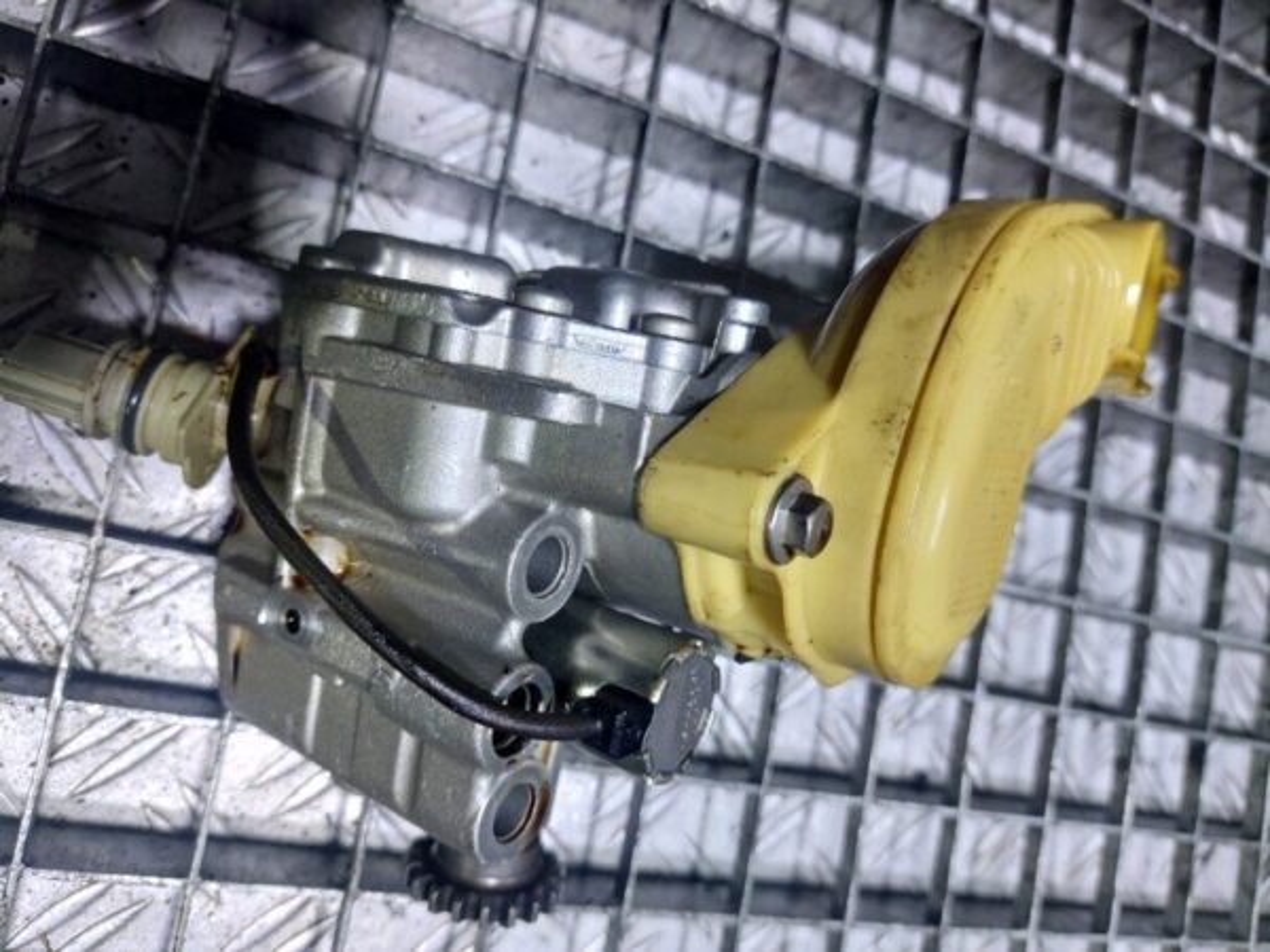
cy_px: 476
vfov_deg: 54.9
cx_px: 635
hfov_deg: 69.4
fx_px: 917
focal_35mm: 25
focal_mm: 5.23
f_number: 1.8
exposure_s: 1/50
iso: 125
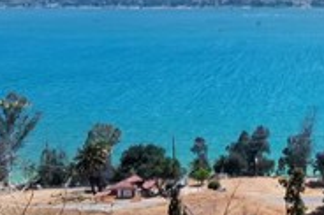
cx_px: 500
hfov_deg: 21.4
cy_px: 26
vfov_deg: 17.2
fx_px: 701
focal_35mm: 78
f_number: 22
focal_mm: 14
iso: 500
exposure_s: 1/160
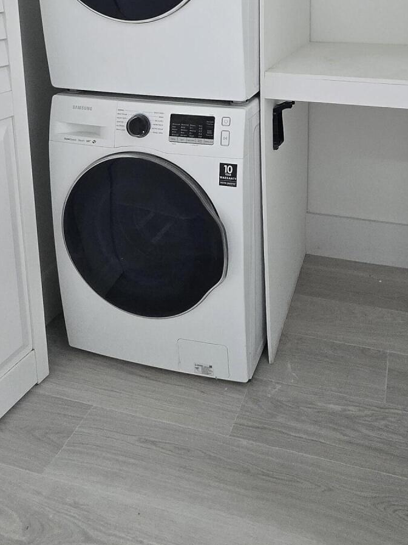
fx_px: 456
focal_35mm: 29
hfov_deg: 46.7
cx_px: 299
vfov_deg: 53.7
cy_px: 52
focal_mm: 1.7
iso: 320
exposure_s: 1/60
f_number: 2.2
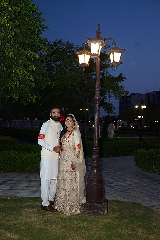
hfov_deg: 37.9
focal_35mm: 35
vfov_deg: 54.4
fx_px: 233
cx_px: 80
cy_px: 120
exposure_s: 1/125
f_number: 4
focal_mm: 35
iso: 3200
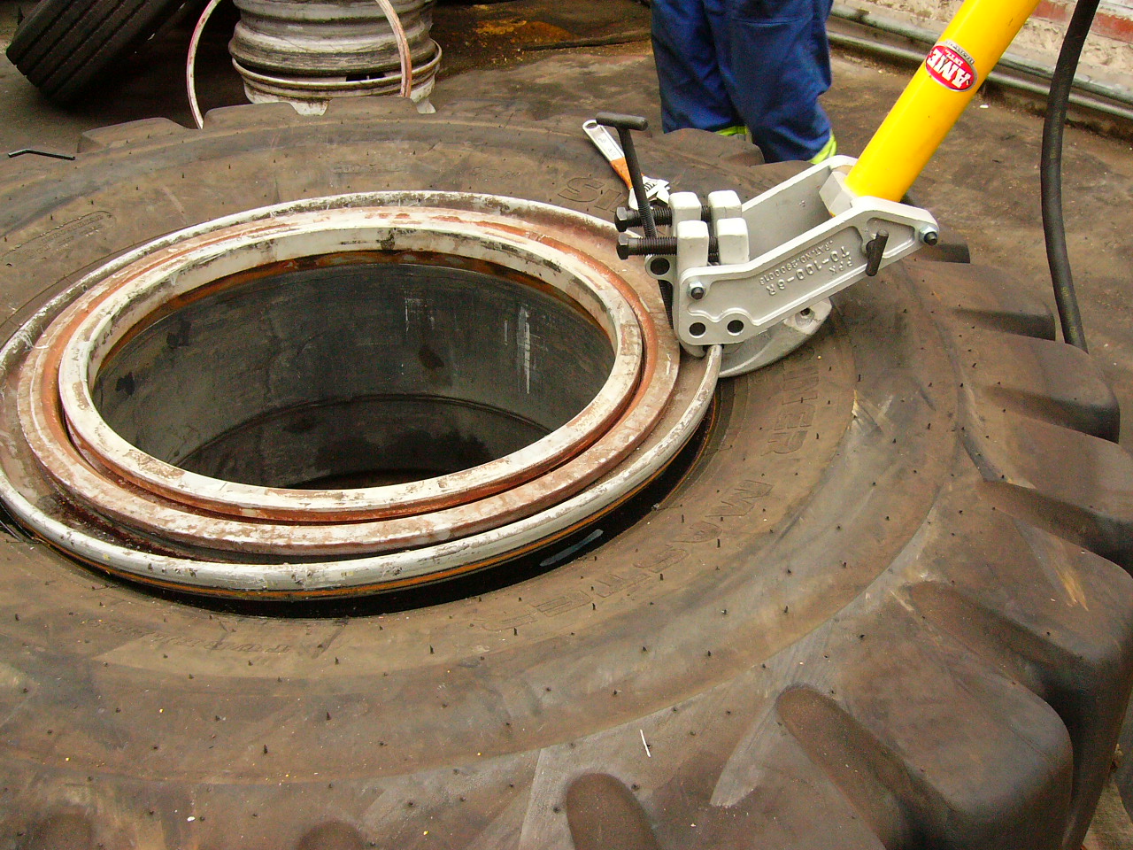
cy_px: 425
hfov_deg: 52.6
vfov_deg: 40.7
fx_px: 1146
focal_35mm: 35
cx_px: 566
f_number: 8
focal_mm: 5.8
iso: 200
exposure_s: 1/80
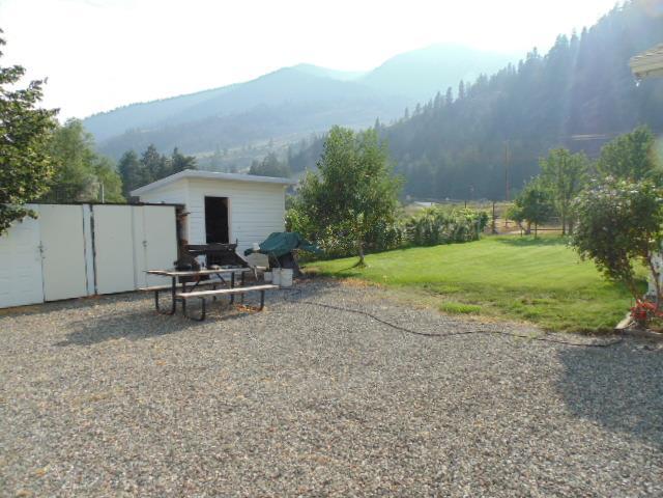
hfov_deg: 76.4
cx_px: 332
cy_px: 249
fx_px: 421
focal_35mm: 22
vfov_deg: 61.1
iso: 80
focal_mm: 4
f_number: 3.1
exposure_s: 1/640
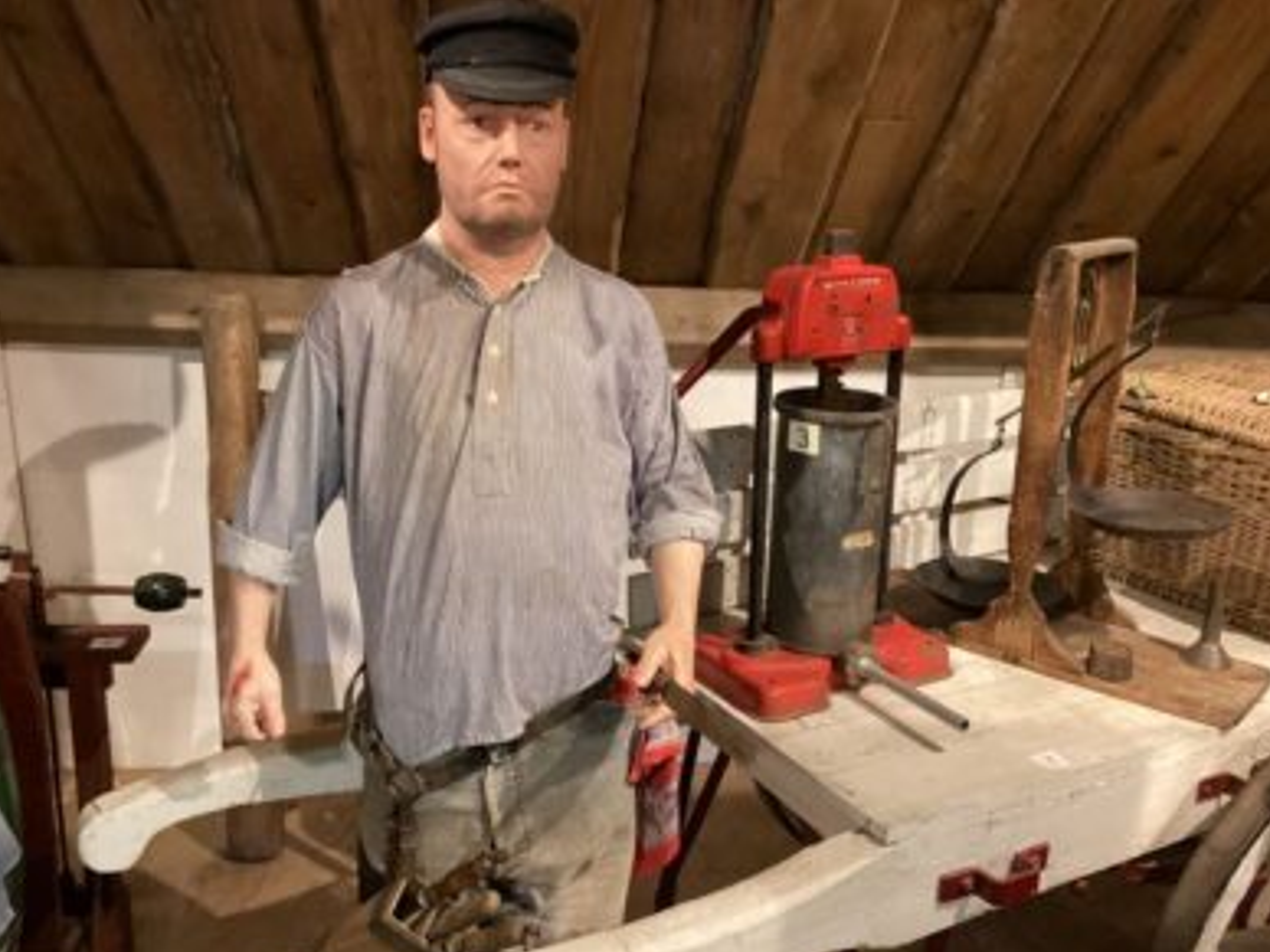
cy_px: 487
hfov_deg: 56.8
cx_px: 628
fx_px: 1174
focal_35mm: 32
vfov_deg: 44.2
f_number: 2.4
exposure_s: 1/33
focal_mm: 3.3
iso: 400
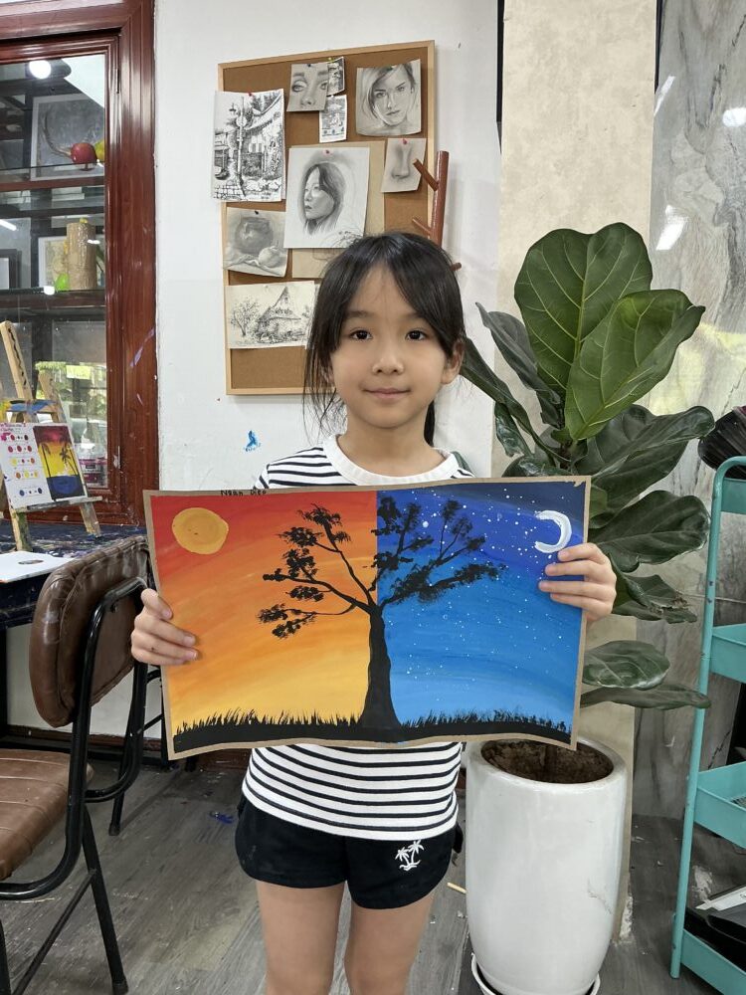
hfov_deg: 49.7
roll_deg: -0.7
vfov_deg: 63.4
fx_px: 805
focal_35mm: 28
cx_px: 373
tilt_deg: -4.5
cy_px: 498
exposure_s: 1/50
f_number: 1.8
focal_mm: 3
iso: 40
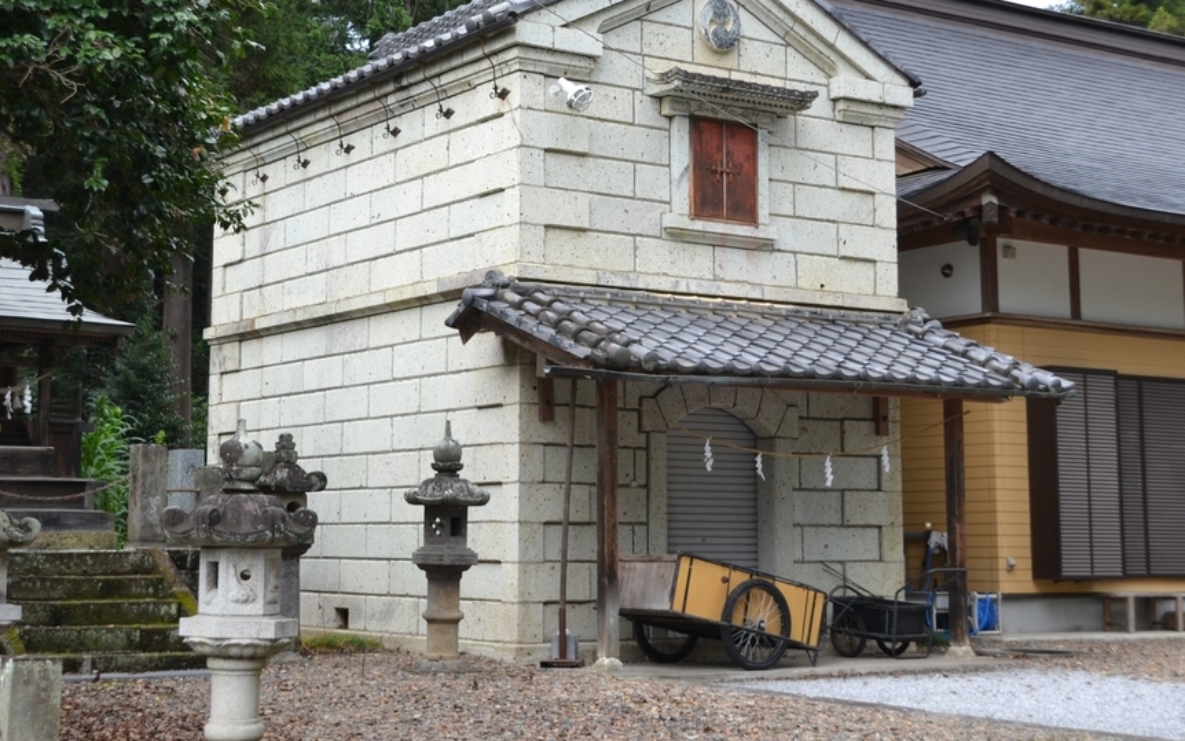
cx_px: 528
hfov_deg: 33.1
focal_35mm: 62
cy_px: 253
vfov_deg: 21.0
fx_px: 1993
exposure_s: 1/125
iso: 140
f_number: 5.6
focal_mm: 29
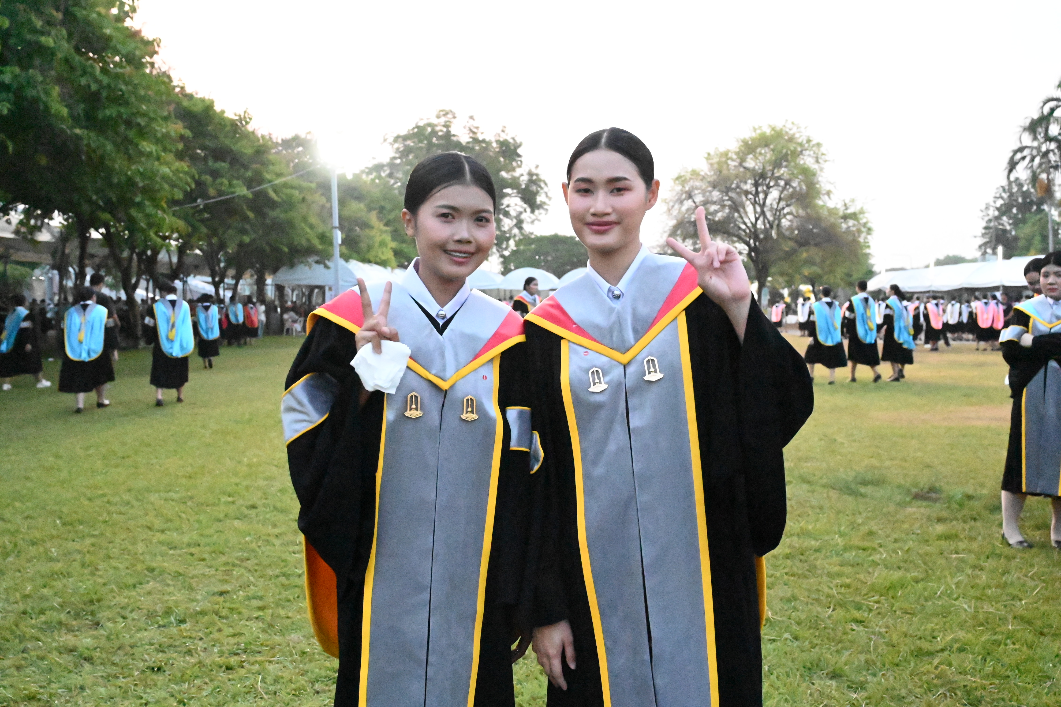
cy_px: 354
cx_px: 530
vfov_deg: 38.9
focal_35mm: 34
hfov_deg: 55.8
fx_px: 1002
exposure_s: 1/2000
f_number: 5.6
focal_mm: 34
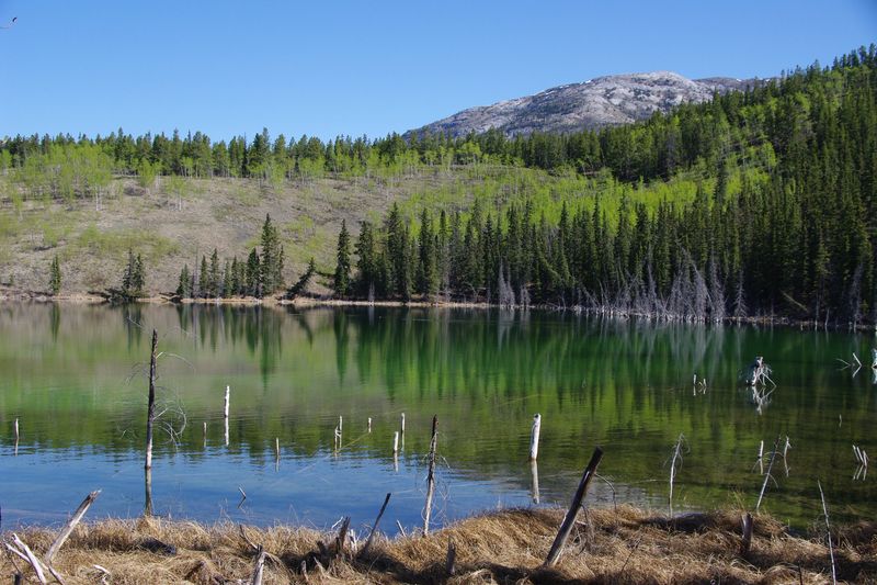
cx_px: 438
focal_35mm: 43
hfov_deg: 45.4
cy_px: 292
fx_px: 1047
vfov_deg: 31.2
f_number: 6.7
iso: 100
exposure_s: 1/125
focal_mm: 29.38
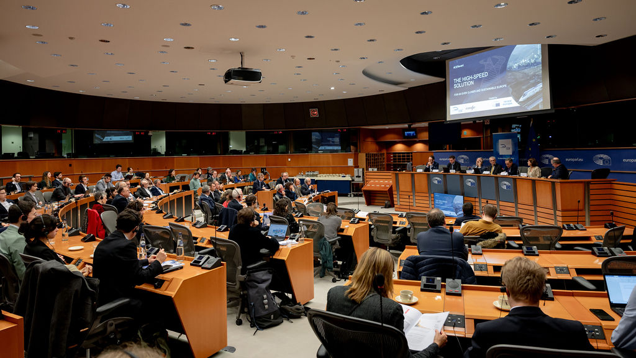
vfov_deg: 45.6
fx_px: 424
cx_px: 318
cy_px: 146
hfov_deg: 73.8
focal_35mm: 25
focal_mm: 24
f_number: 5
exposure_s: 1/100
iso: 1600
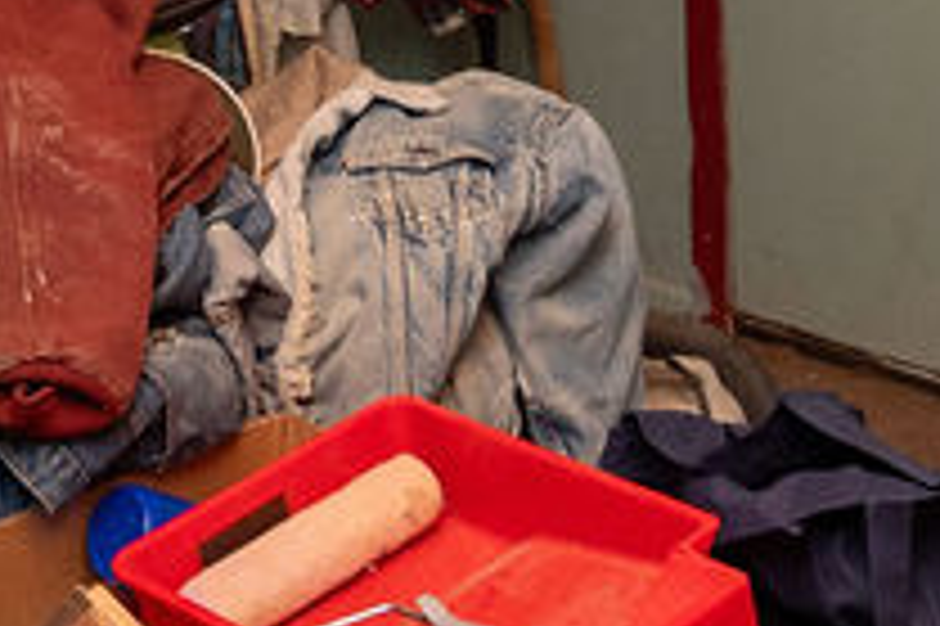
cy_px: -178
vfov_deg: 16.9
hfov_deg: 26.0
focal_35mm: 76
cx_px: 135
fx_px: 1983
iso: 500
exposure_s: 1/200
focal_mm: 10
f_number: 4
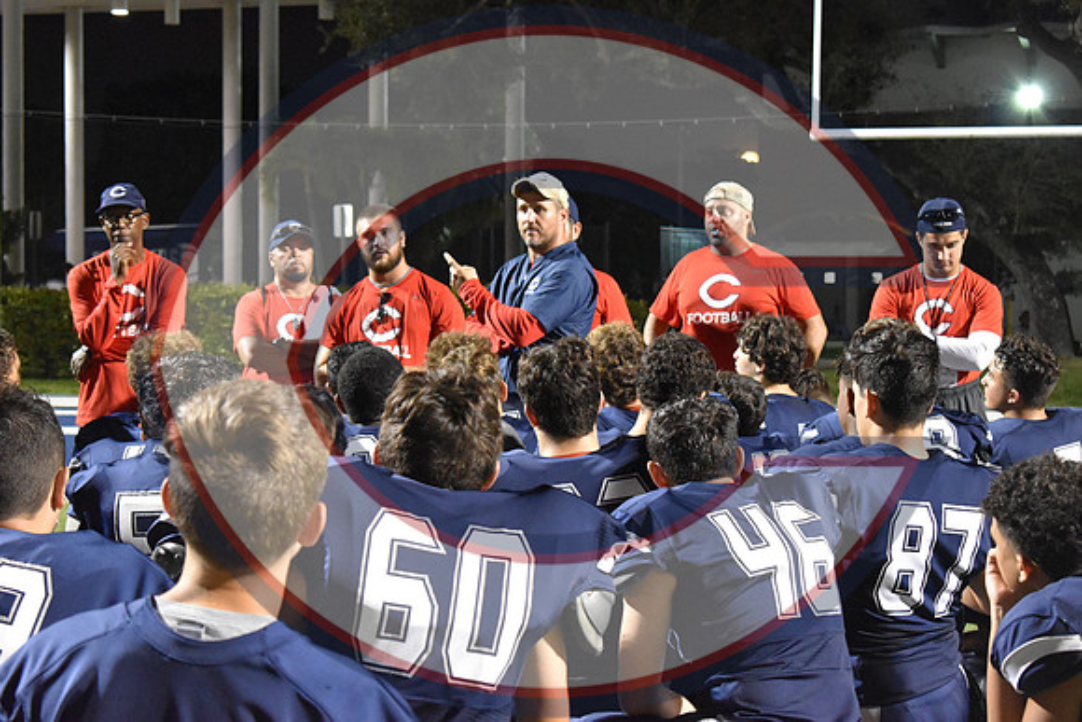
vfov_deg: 16.6
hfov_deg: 24.6
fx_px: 2480
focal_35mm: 82
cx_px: 541
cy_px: 361
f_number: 5.6
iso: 6400
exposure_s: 1/60
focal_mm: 55
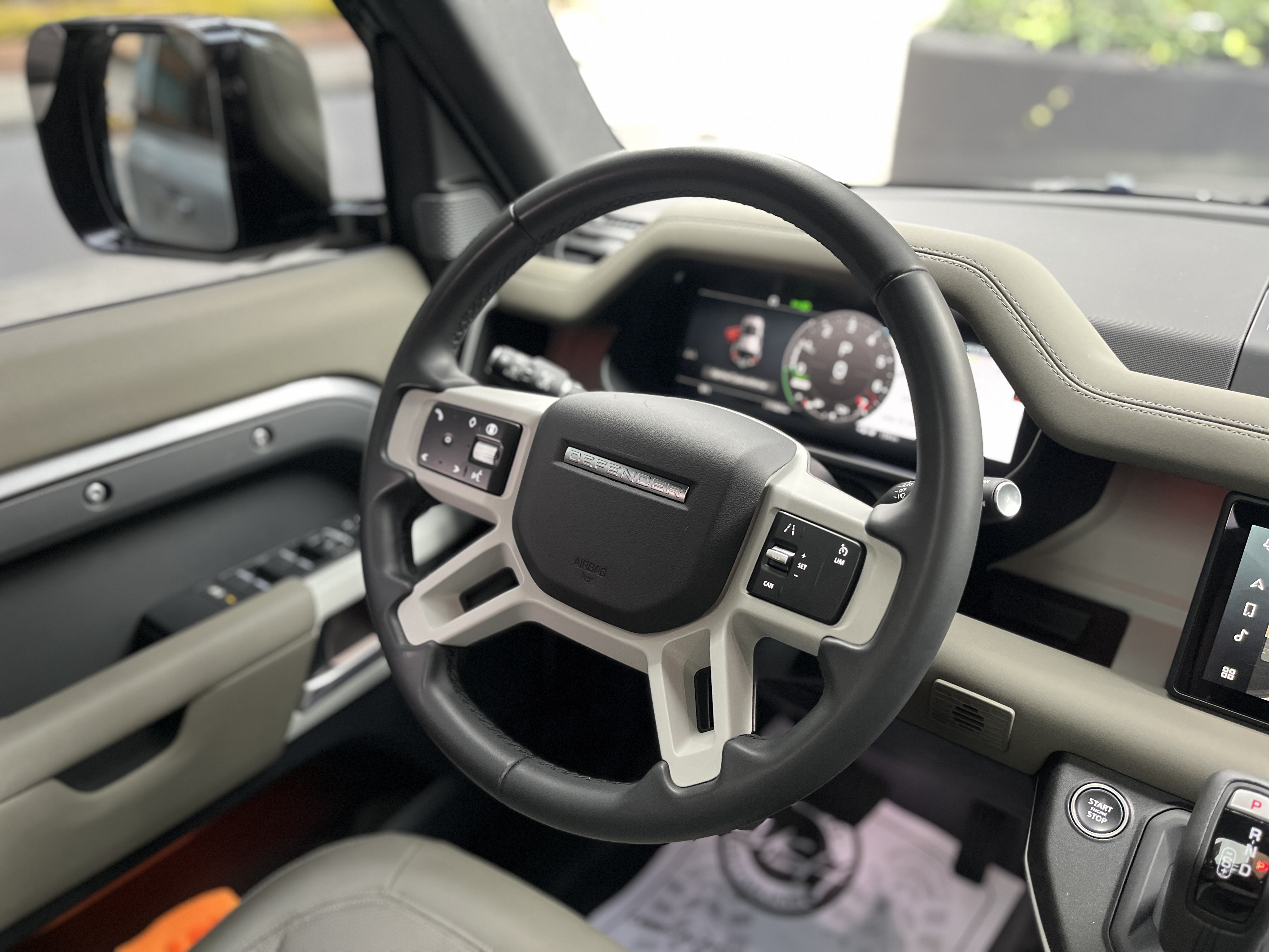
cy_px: 476
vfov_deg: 53.1
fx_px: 953
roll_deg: -1.4
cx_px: 634
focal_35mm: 26
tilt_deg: -28.6
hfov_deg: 67.3
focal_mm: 5.1
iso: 250
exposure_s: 1/50
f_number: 1.6
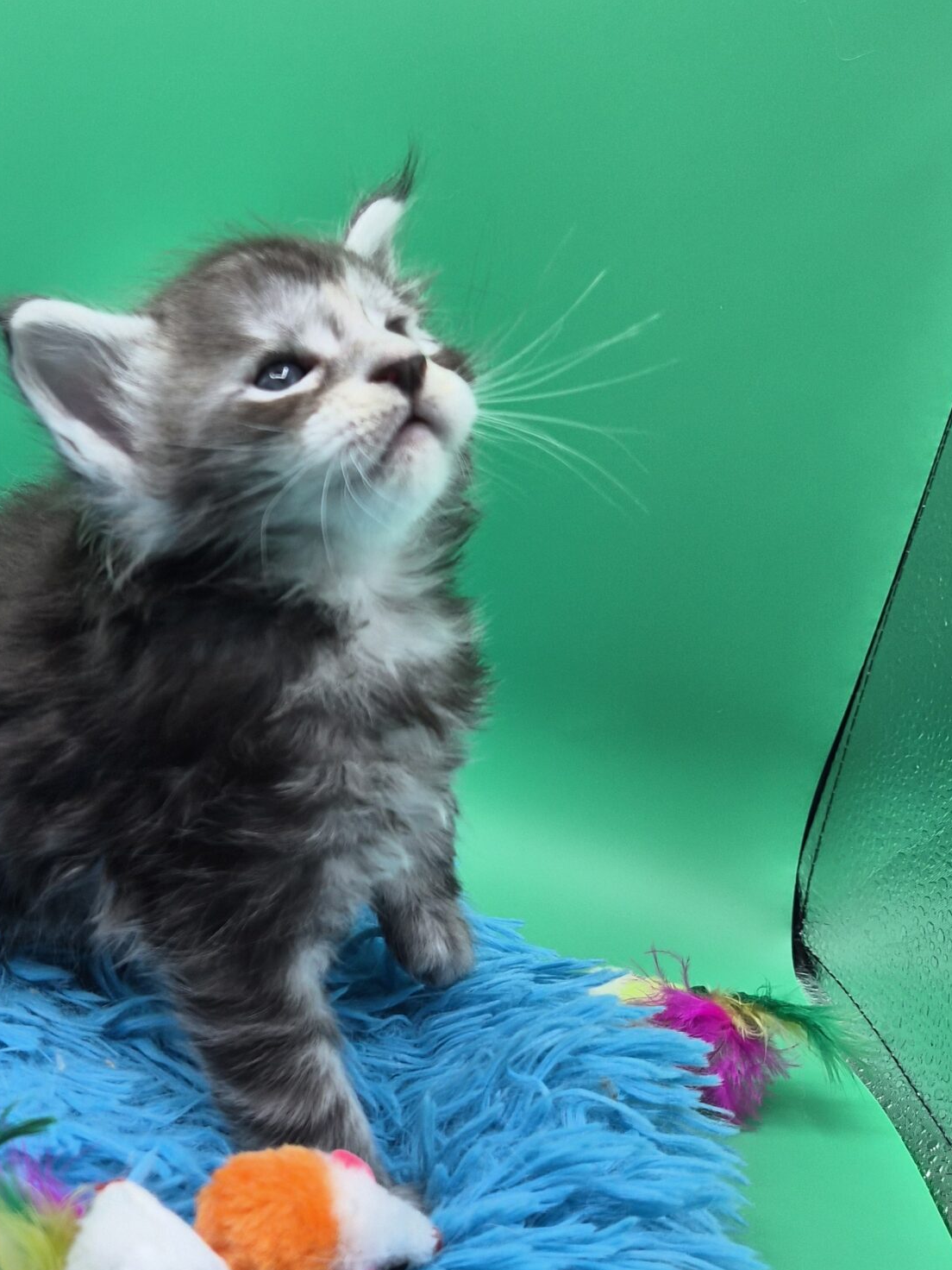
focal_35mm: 40
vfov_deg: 46.8
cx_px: 142
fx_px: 1467
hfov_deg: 34.4
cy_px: 593
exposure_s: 1/560
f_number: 1.8
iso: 80
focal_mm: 5.4
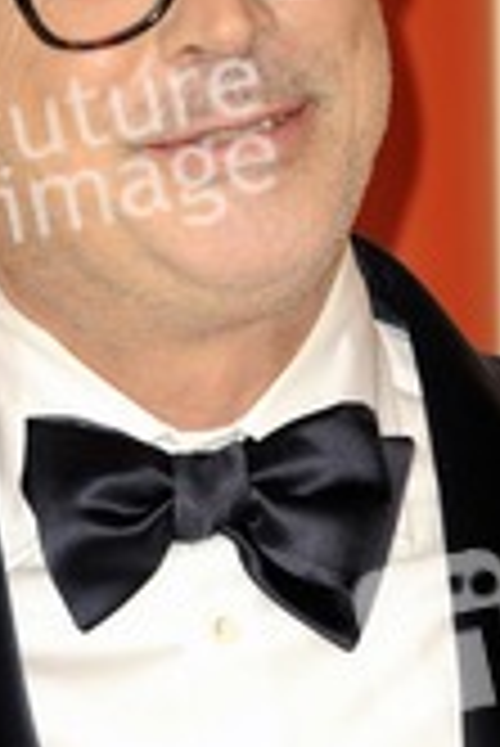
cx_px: 178
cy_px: 392
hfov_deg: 1.9
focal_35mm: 724
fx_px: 15051
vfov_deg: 2.8
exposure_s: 1/200
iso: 1600
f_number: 6.3
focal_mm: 300
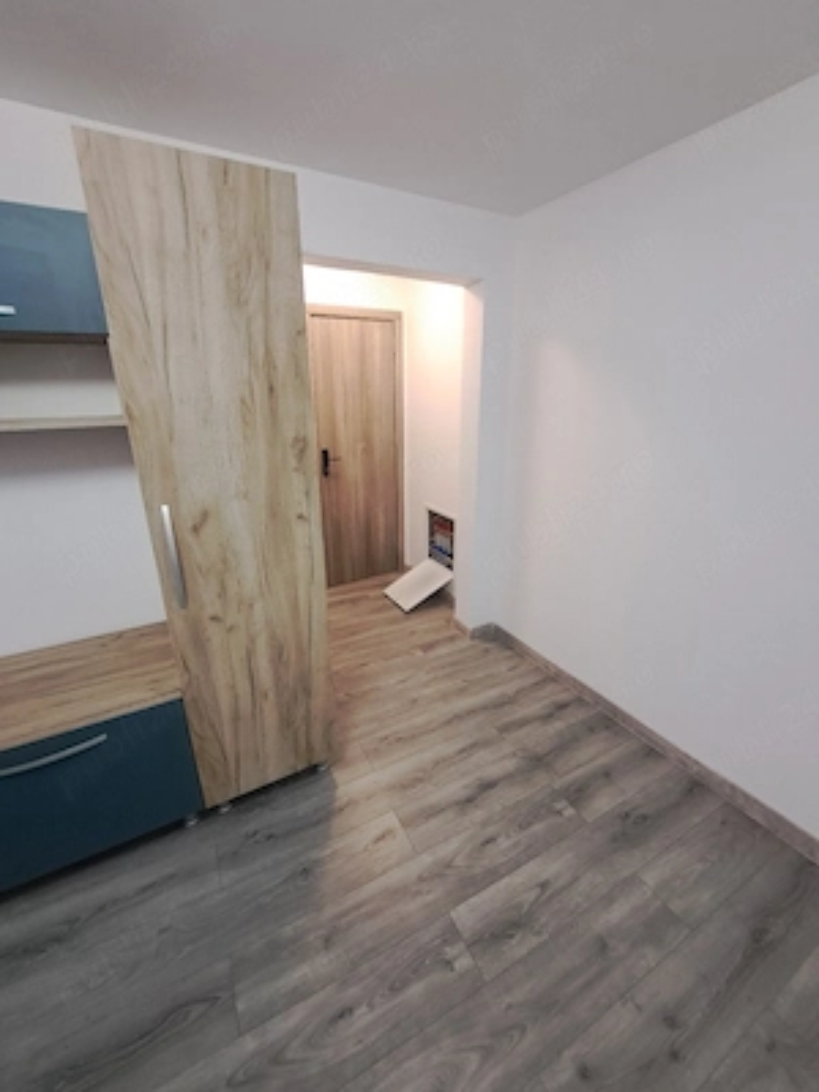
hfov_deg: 89.9
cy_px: 546
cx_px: 410
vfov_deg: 106.2
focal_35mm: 13
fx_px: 410
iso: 200
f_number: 2.2
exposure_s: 1/33
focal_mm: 1.74
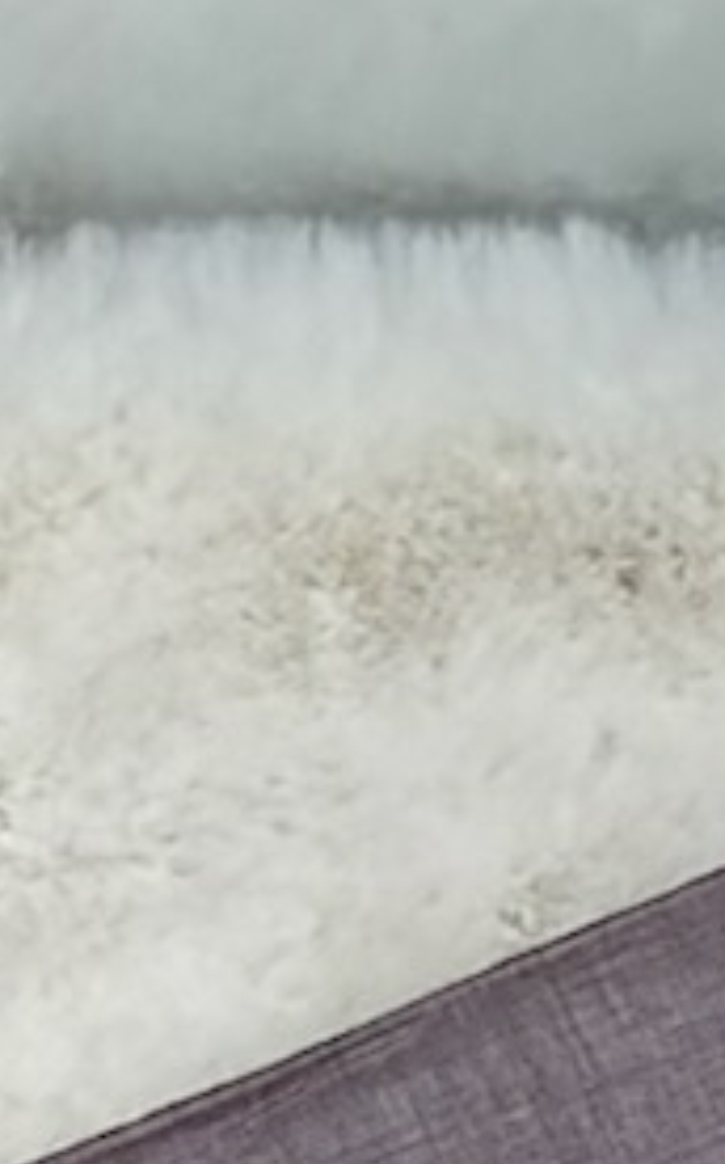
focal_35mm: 386
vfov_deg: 5.2
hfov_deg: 3.3
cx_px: 2466
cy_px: 3252
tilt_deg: -73.1
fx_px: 12228
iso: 40
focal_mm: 5.96
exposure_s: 1/50
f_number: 1.6
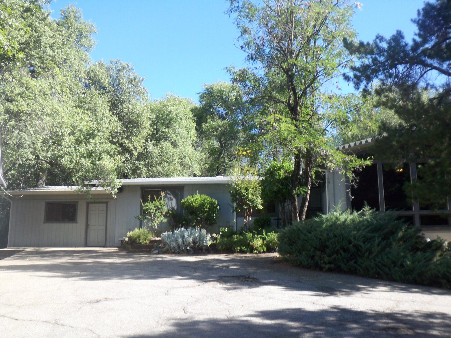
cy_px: 169
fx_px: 508
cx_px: 226
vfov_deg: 36.8
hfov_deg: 47.9
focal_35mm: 39
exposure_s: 1/125
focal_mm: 6.4
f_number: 3.9
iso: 50
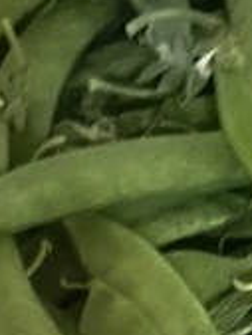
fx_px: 1406
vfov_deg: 12.0
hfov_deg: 10.2
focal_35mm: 145
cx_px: 28
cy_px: 693
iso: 5360
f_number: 1.9
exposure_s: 1/25
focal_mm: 5.52
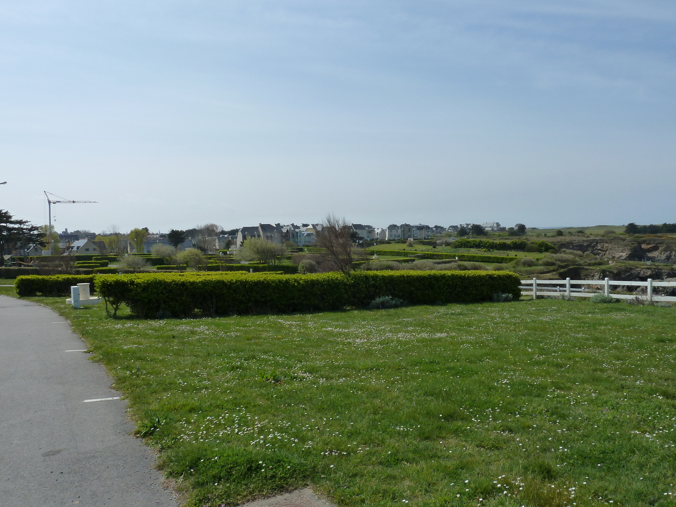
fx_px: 508
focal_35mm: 26
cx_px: 350
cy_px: 261
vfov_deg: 53.1
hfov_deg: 67.3
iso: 125
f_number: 5.6
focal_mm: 4.1
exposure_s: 1/500
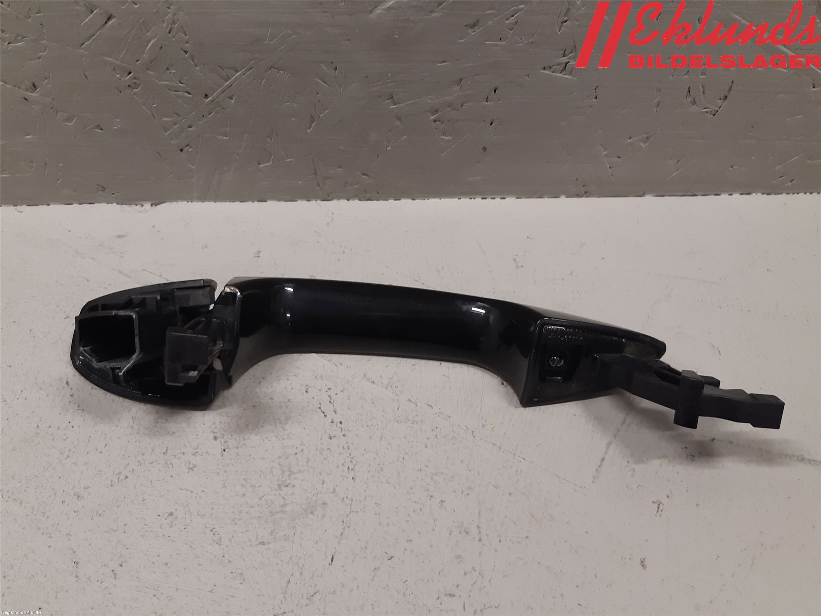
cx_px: 410
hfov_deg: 67.3
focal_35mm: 26
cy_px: 308
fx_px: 617
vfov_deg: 53.1
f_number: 1.7
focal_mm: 3.93
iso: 125
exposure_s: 1/50
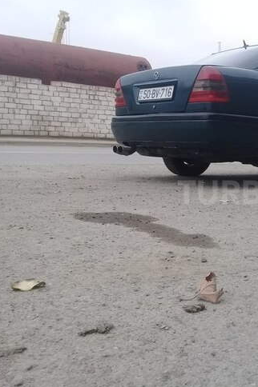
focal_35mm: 44
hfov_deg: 28.5
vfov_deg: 44.5
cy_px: 192
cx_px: 260
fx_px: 474
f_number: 2.2
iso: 50
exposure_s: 1/300
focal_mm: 3.3
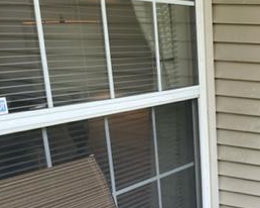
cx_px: 281
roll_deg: -0.8
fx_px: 484
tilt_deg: -22.7
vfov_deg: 22.8
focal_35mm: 63
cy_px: 227
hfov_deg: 27.6
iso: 50
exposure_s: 1/121
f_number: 1.6
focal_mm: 4.2
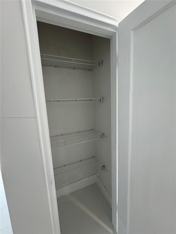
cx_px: 88
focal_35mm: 14
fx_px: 95
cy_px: 117
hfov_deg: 85.7
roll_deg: +3.3
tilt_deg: -7.9
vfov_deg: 102.1
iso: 100
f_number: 2.2
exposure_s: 1/103
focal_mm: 2.22
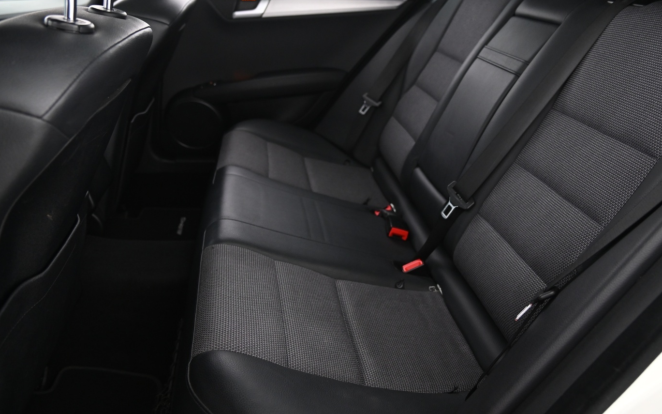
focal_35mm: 29
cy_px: 172
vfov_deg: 43.0
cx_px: 359
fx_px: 523
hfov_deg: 64.5
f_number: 4
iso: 2000
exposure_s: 1/13
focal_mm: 24
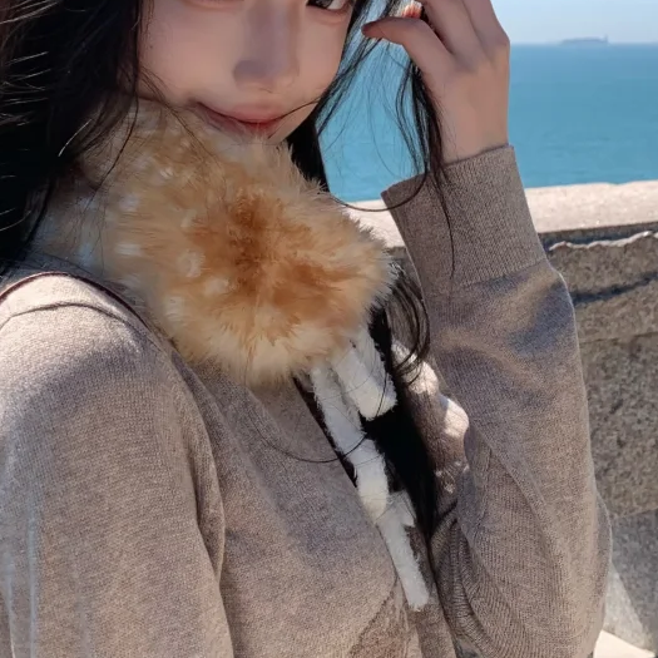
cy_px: 182
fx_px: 1355
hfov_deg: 27.2
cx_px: 236
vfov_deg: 27.0
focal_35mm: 63
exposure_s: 1/1880
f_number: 1.8
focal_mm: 4.25
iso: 25
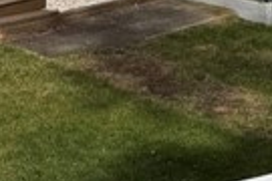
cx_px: 145
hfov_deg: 10.8
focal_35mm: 190
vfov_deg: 7.0
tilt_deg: -4.3
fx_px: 1435
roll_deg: +0.1
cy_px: -177
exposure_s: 1/6711
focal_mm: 6.76
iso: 80
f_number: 1.78
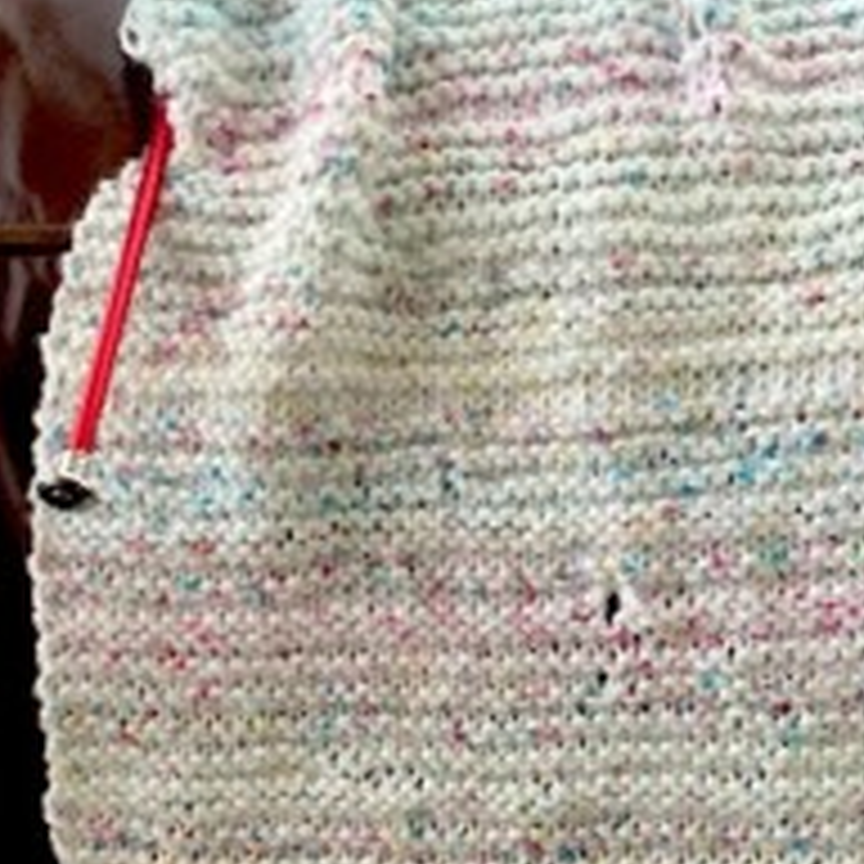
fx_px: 1694
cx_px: 430
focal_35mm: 60
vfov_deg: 28.0
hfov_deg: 28.6
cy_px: 702
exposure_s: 1/30
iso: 50
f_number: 2.2
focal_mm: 4.15
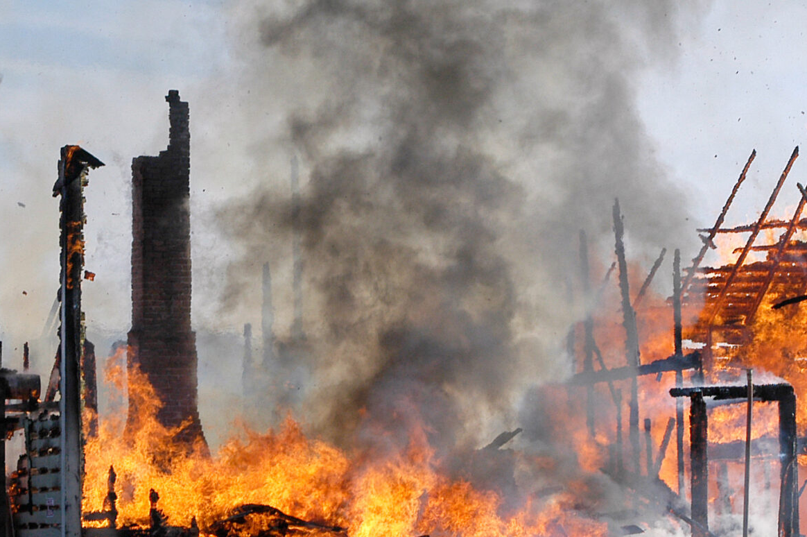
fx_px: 3696
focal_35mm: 165
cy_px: 313
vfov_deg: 8.3
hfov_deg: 12.5
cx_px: 370
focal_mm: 50
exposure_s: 1/320
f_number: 9
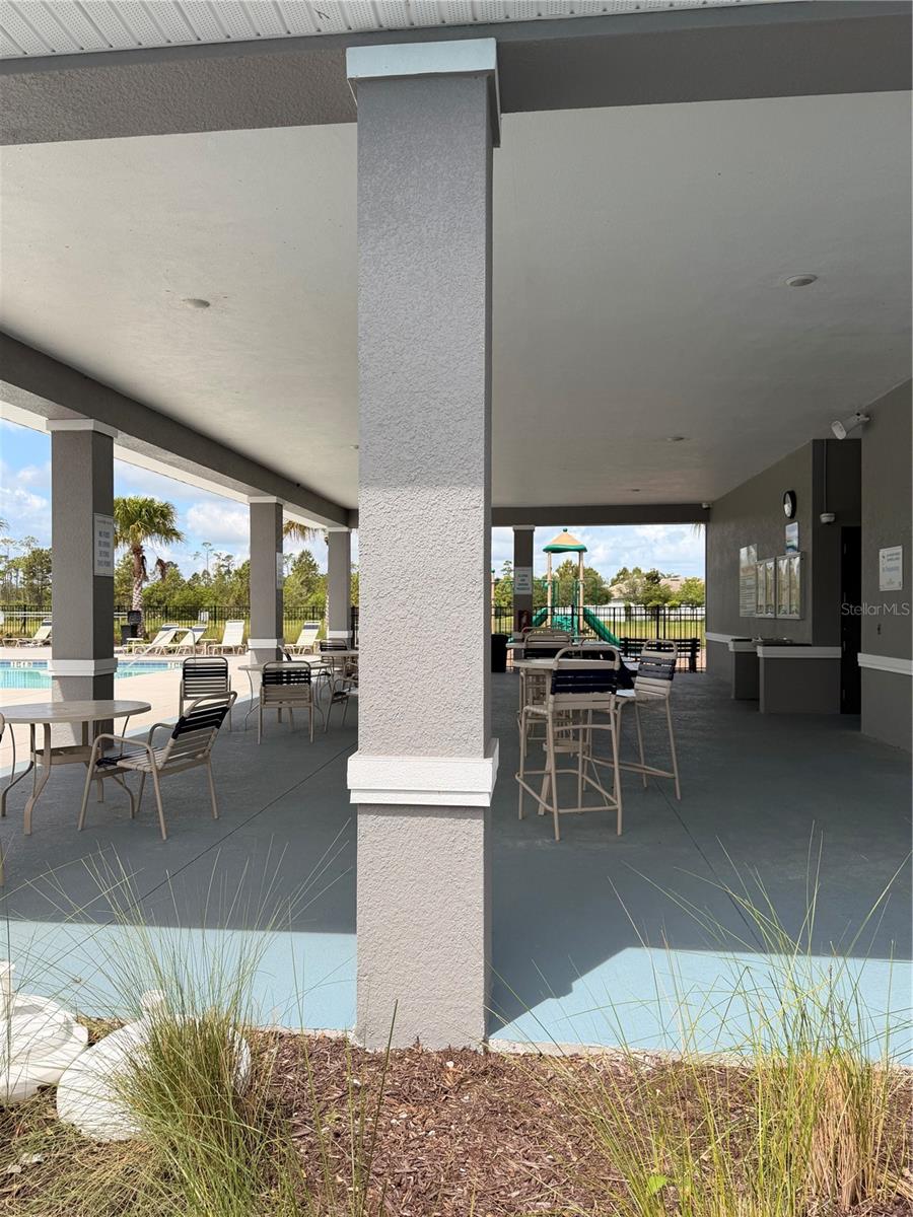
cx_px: 456
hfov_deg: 56.8
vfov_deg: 71.6
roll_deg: -0.2
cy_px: 608
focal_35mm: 24
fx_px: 844
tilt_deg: -0.5
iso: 80
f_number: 1.78
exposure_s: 1/3425
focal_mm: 6.76
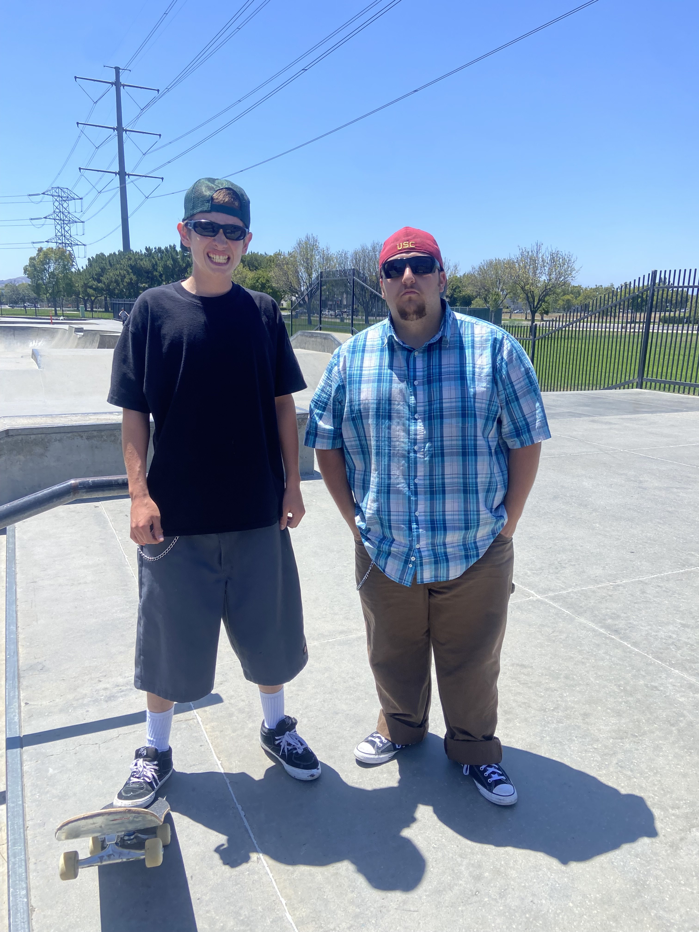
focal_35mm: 26
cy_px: 466
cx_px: 350
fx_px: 700
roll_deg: -1.1
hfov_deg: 53.1
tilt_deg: -12.4
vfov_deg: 67.3
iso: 32
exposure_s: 1/2688
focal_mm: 4.25
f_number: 1.8
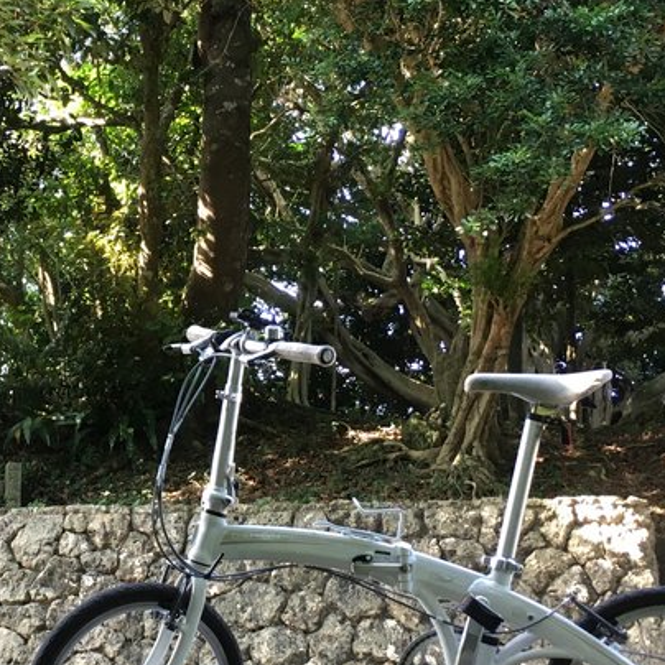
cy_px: 314
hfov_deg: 25.9
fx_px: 1413
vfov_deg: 26.5
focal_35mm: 65
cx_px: 119
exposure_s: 1/30
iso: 25
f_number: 2.2
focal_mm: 4.15
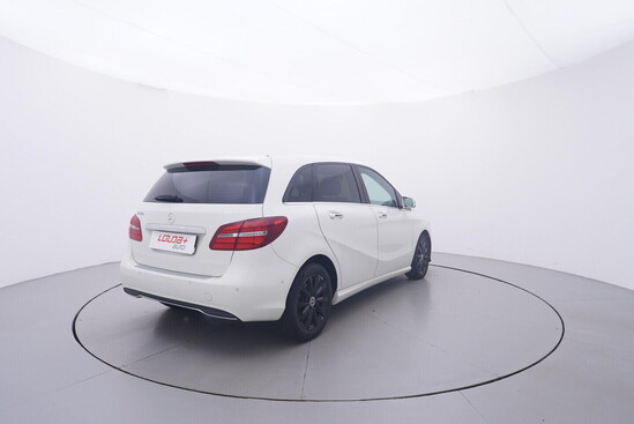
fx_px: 397
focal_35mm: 22
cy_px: 212
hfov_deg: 77.3
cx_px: 317
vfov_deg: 56.2
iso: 200
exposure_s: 1/80
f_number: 5
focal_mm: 15
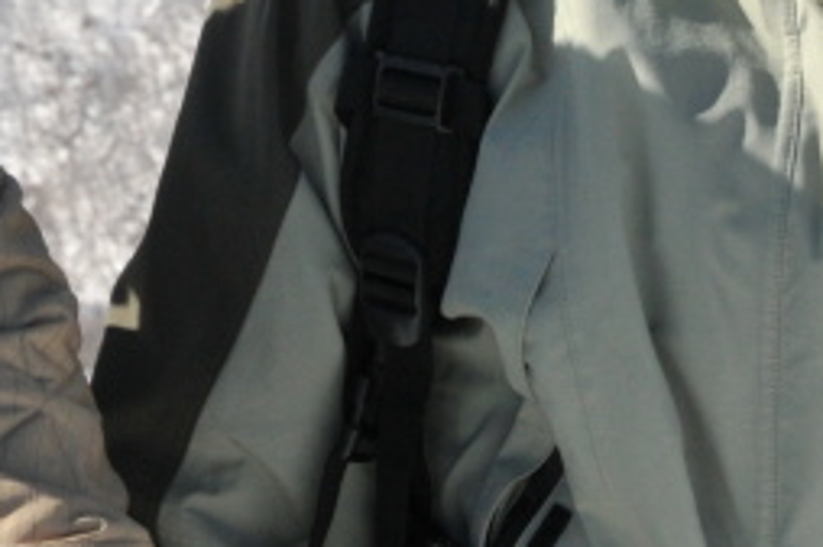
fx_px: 6625
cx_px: 146
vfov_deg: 4.7
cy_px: -307
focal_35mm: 290
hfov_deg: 7.1
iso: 640
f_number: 14
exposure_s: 1/640
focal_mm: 48
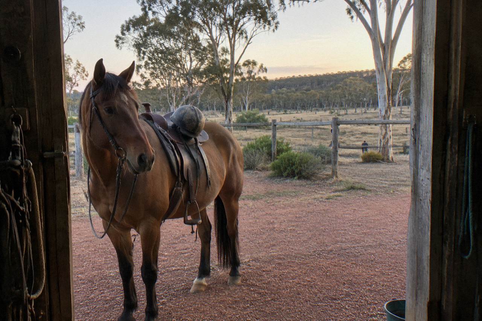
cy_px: 160
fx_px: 469
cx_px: 241
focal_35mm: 35
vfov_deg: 37.8
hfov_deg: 54.4
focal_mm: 35
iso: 6400
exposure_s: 1/320
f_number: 2.5
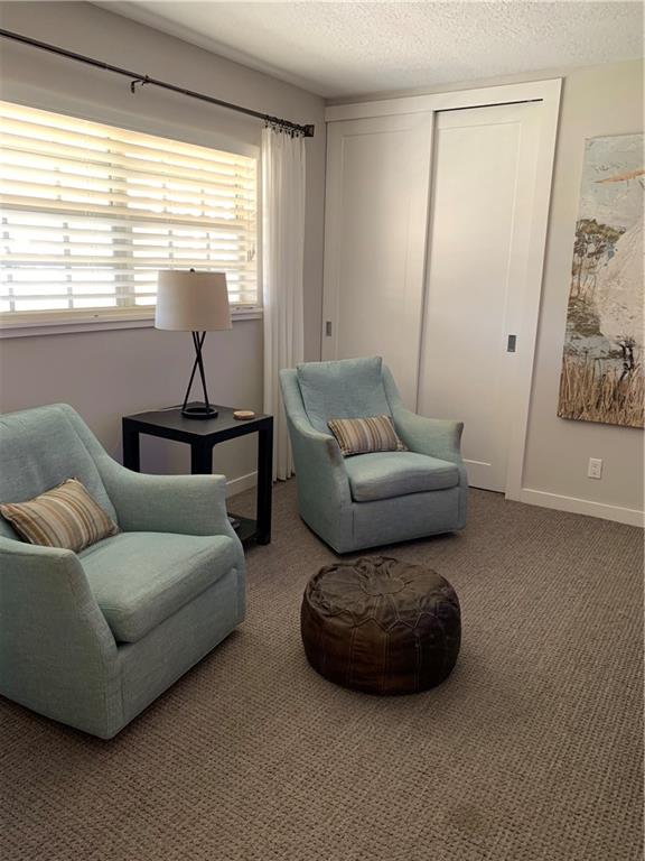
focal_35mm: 26
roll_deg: -0.9
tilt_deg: -13.8
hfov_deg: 53.1
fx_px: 646
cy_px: 430
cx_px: 322
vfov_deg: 67.3
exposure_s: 1/60
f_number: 1.8
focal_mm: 4.25
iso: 160
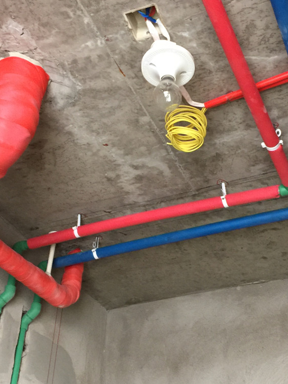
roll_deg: -0.5
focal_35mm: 49
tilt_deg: +37.8
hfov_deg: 29.6
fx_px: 544
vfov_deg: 38.8
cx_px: 164
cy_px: 219
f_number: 2.2
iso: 100
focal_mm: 4.15
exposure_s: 1/10
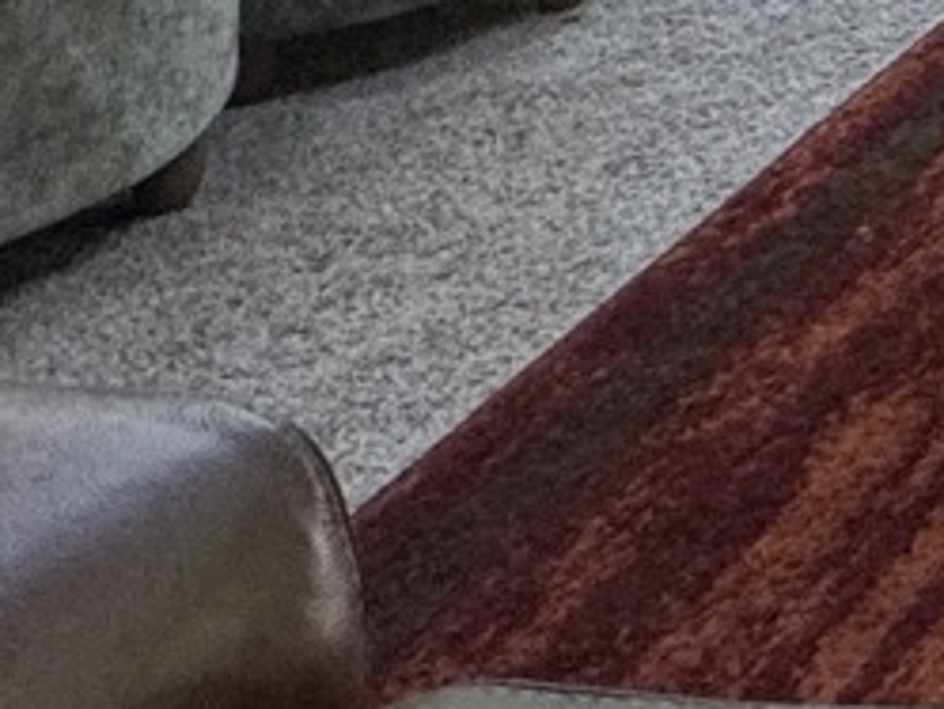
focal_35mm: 90
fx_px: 2456
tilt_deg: +2.2
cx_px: 2290
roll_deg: +0.1
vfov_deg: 11.9
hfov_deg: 14.3
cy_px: -1191
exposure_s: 1/120
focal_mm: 2.22
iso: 80
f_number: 2.2
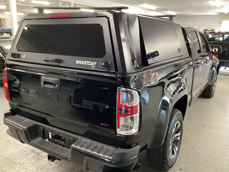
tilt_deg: -16.4
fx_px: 205
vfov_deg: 45.4
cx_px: 114
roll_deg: -1.3
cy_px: 86
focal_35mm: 31
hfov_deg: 58.4
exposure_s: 1/50
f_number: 2.4
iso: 400
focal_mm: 3.3
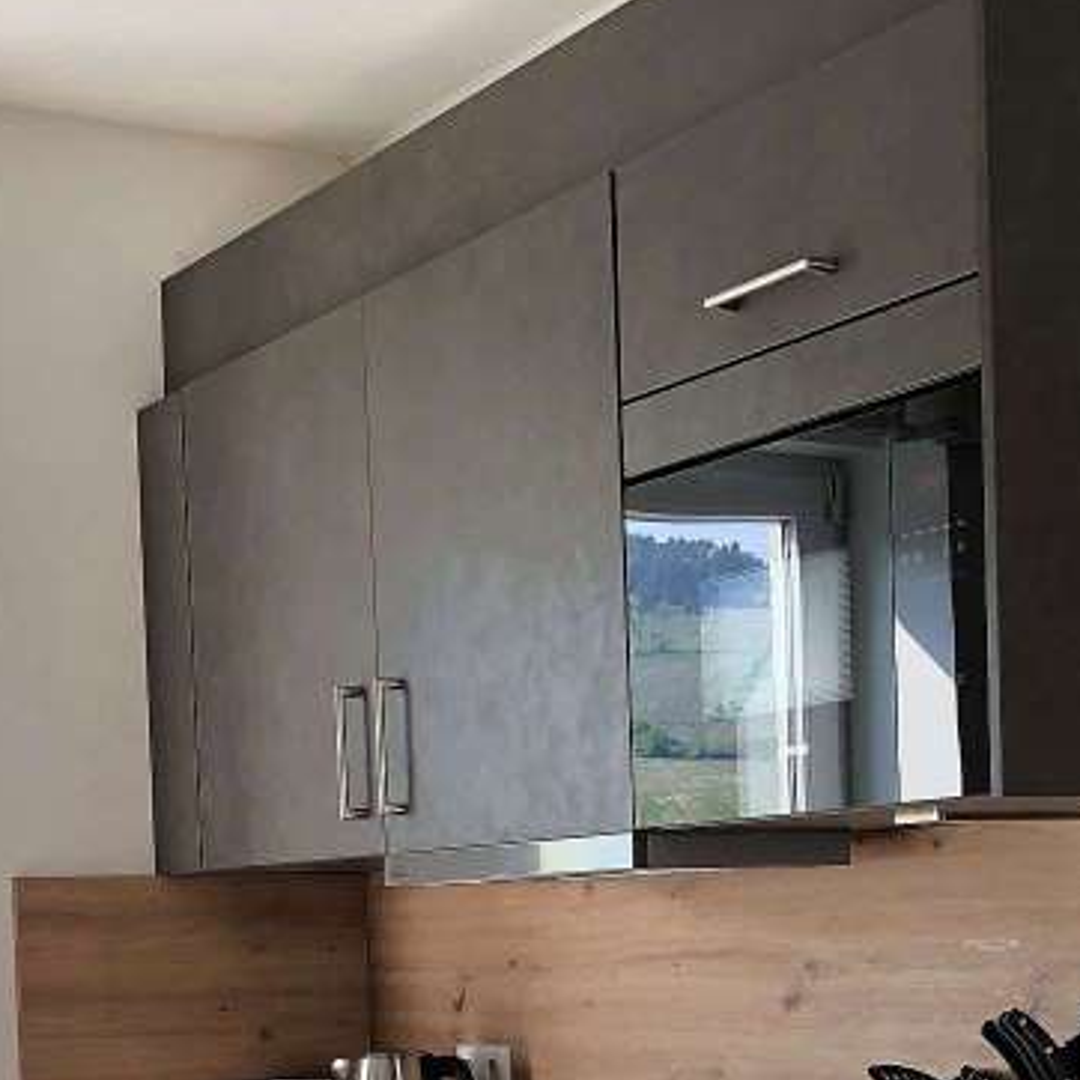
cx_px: 647
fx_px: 2471
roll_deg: +1.4
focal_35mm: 70
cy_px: 1011
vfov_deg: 23.9
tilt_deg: -2.3
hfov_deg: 24.6
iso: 40
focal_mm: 3.99
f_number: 1.8
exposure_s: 1/120
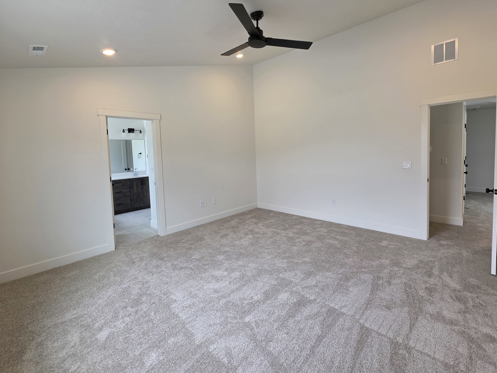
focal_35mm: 15
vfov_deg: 81.5
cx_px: 260
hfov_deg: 98.1
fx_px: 215
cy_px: 167
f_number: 1.9
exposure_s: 1/120
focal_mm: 2.2
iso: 64
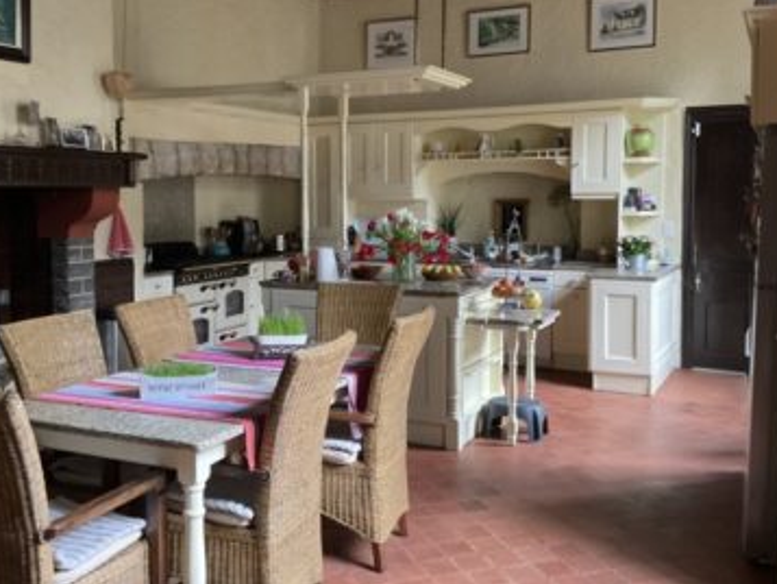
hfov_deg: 47.8
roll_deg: +0.3
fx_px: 876
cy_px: 246
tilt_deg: -3.7
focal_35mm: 39
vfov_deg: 36.8
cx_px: 353
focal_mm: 3
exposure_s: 1/39
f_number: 1.8
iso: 320
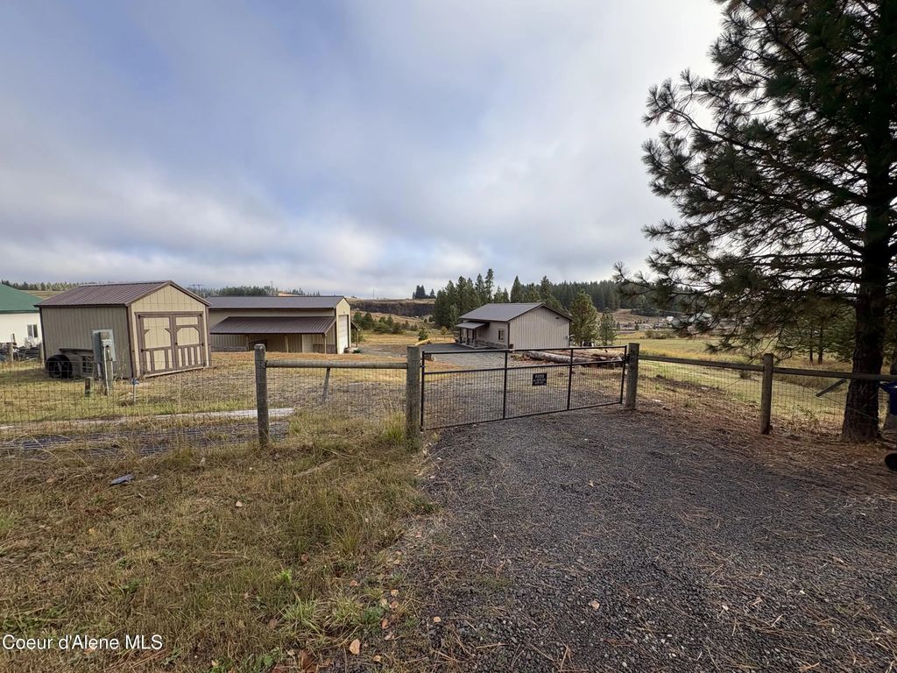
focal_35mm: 14
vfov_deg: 85.7
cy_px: 336
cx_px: 448
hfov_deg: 102.1
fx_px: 363
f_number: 2.2
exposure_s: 1/779
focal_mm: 2.22
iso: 40
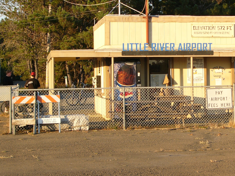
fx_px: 699
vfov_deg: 14.3
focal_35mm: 103
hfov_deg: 19.0
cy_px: 54
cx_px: 158
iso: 50
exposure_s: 1/160
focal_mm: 12.1
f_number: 4
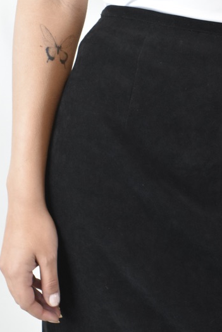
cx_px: 190
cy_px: 176
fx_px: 888
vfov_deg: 21.2
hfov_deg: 14.1
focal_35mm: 96
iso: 1600
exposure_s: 1/20
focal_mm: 31
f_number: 16
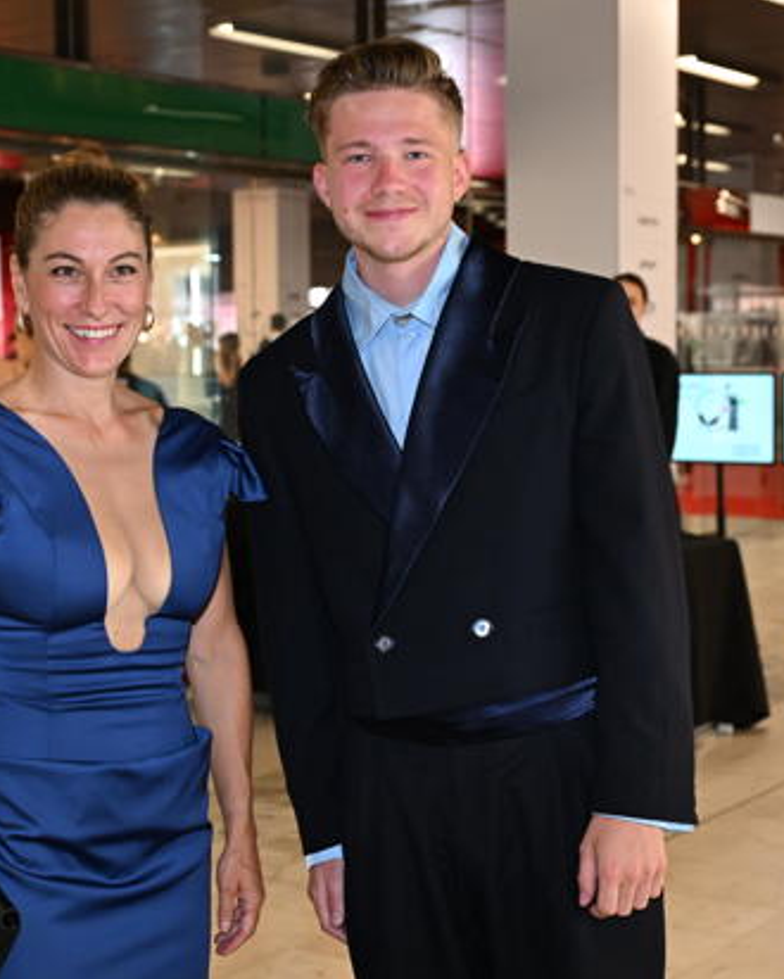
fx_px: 1913
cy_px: 506
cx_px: 392
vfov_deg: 28.7
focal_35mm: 66
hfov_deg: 23.2
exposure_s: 1/125
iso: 2500
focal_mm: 42
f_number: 4.5
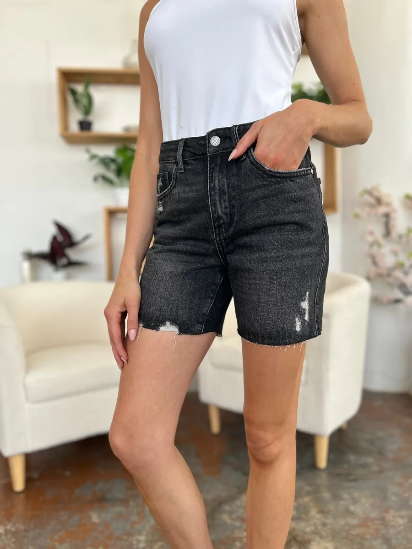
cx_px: 206
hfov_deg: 53.1
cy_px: 274
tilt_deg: -2.6
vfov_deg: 67.3
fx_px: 413
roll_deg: +1.3
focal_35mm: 26
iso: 40
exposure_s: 1/180
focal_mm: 5.7
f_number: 1.5
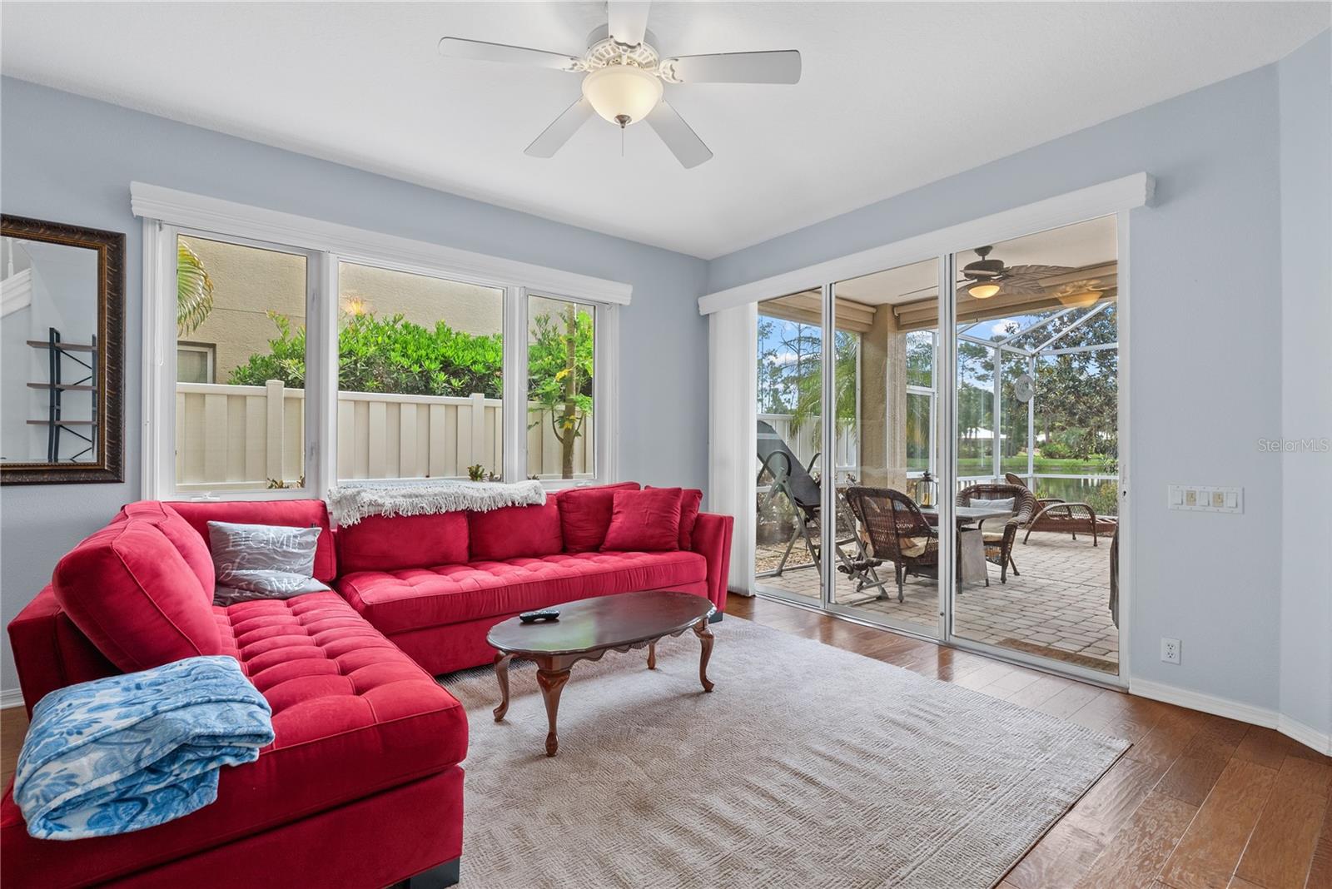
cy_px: 444
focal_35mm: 16
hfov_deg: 96.7
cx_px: 666
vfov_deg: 73.8
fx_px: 592
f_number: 9
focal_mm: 16
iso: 400
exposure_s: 1/13
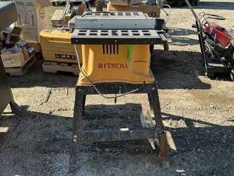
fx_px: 210
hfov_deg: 58.3
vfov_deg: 45.5
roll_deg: -0.5
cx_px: 125
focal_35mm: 31
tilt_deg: -31.4
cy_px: 91
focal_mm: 3
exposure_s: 1/635
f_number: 1.8
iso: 25
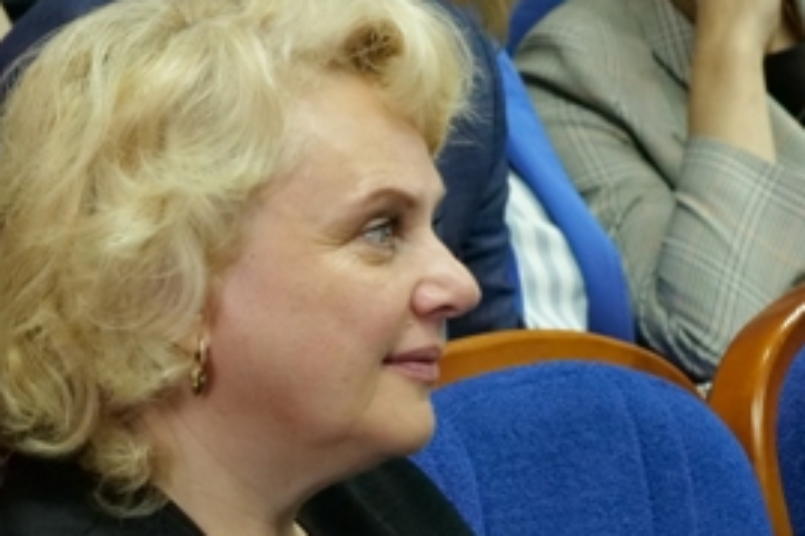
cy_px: 436
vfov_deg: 3.8
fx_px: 8000
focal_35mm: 358
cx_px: -694
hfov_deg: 5.7
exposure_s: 1/30
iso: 6400
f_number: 9
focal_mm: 94
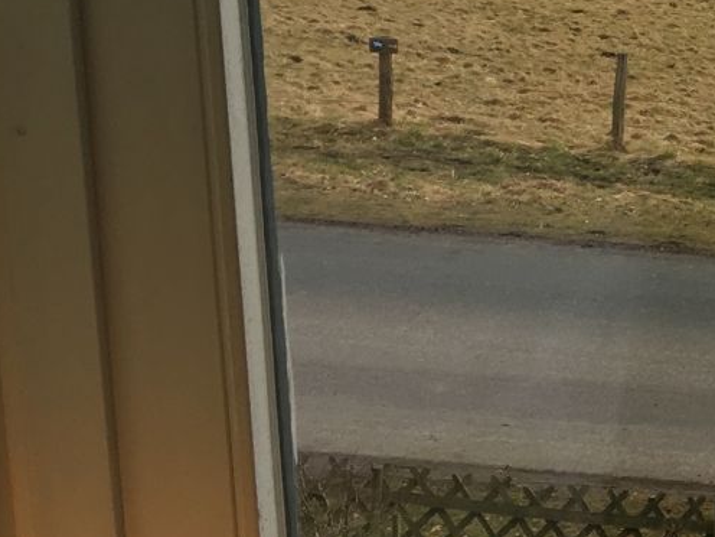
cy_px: 23
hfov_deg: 15.0
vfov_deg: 12.5
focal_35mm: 117
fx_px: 2417
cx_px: 1215
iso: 25
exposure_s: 1/353
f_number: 2.2
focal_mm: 4.15
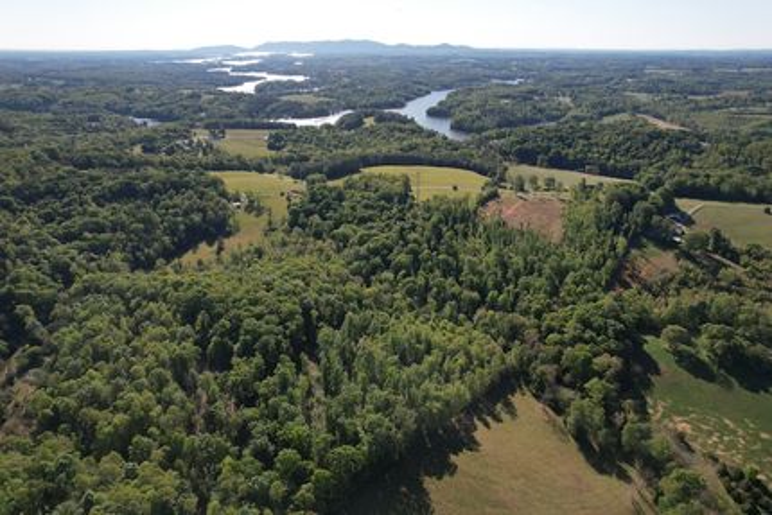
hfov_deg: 78.6
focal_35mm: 22
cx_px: 386
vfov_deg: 57.3
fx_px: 472
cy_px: 258
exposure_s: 1/400
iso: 100
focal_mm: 8.38
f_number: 2.8
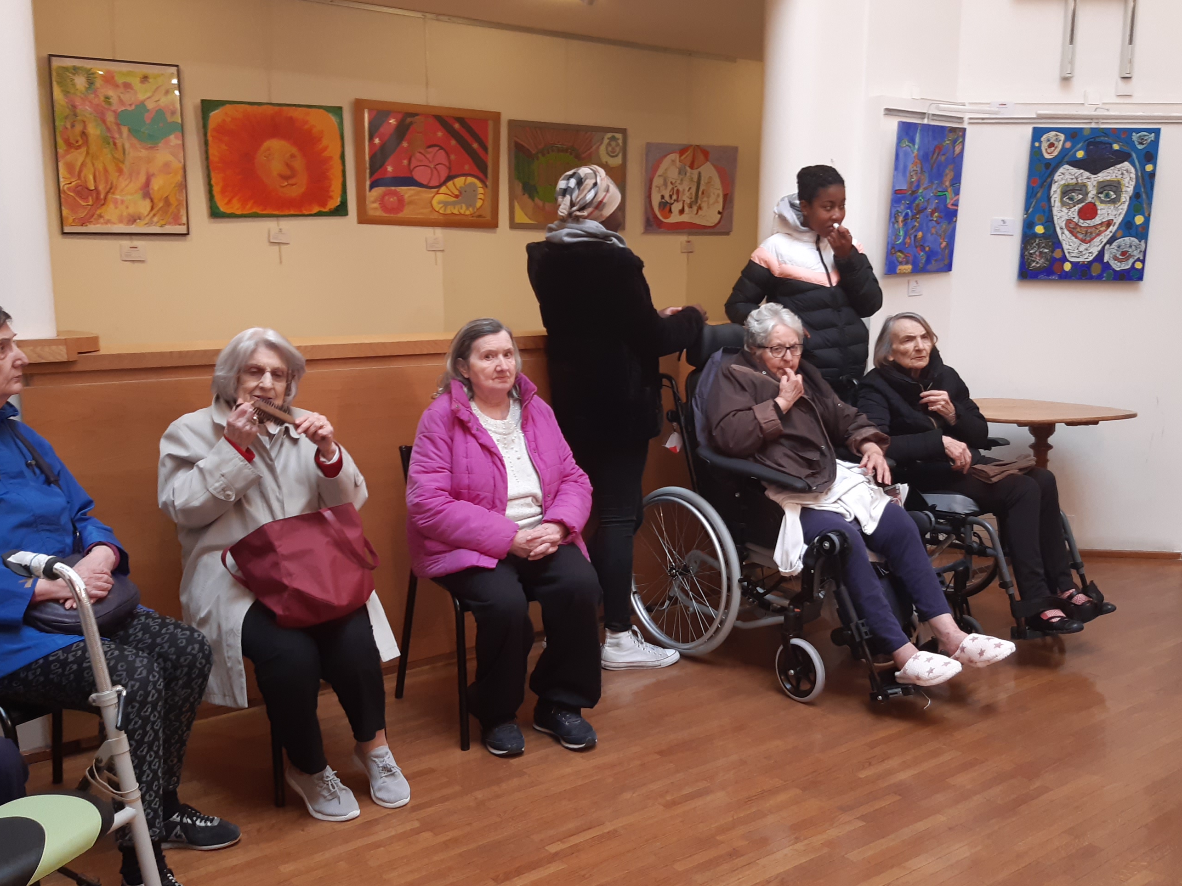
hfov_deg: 55.3
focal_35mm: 33
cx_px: 648
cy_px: 474
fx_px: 1127
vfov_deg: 42.9
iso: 125
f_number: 1.7
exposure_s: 1/33
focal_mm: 3.92
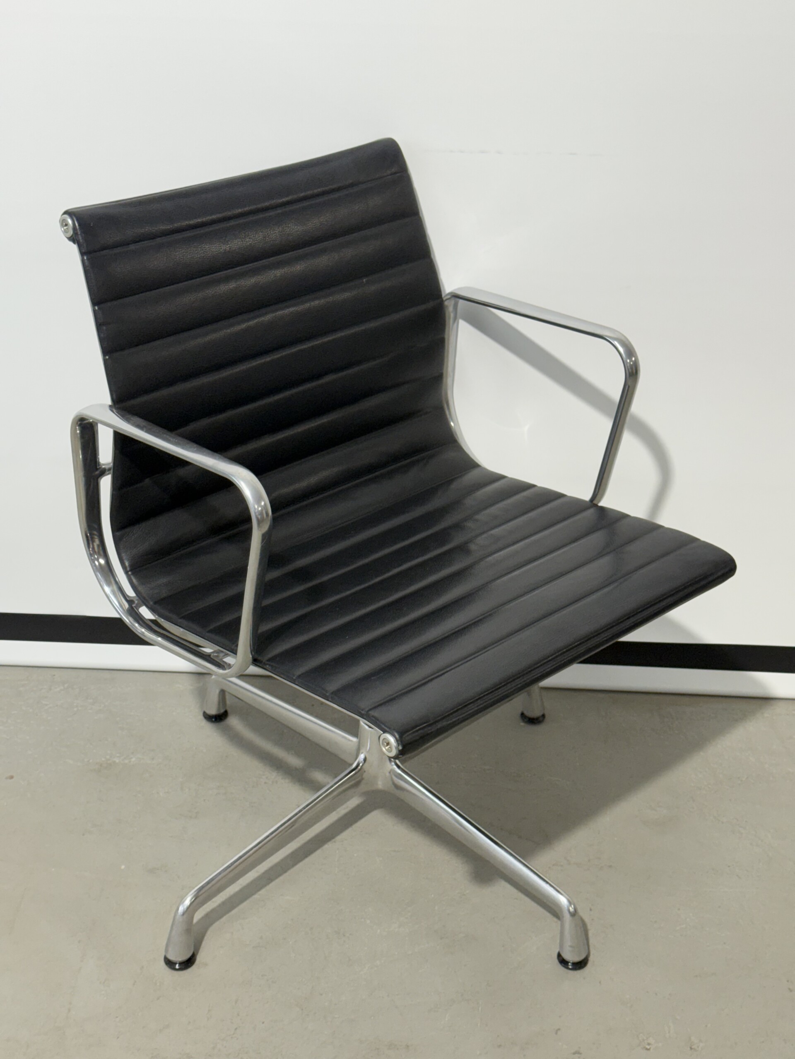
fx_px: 1470
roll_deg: -2.2
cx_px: 398
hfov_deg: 30.3
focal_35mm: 48
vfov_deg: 39.7
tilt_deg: -30.1
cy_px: 530
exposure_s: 1/100
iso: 100
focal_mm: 6.76
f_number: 1.78
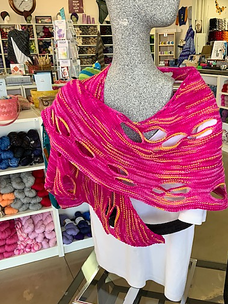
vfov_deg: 49.6
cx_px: 135
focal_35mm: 37
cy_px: 191
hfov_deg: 38.5
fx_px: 325
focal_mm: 3
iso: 40
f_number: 1.8
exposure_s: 1/60
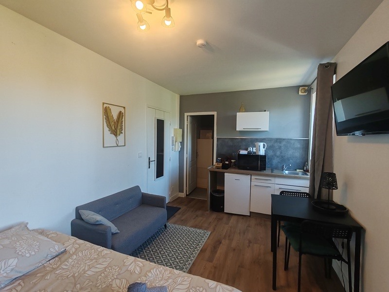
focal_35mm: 16
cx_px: 194
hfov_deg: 94.5
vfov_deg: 78.1
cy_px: 146
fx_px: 180
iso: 100
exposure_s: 1/50
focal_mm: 1.96
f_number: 2.2
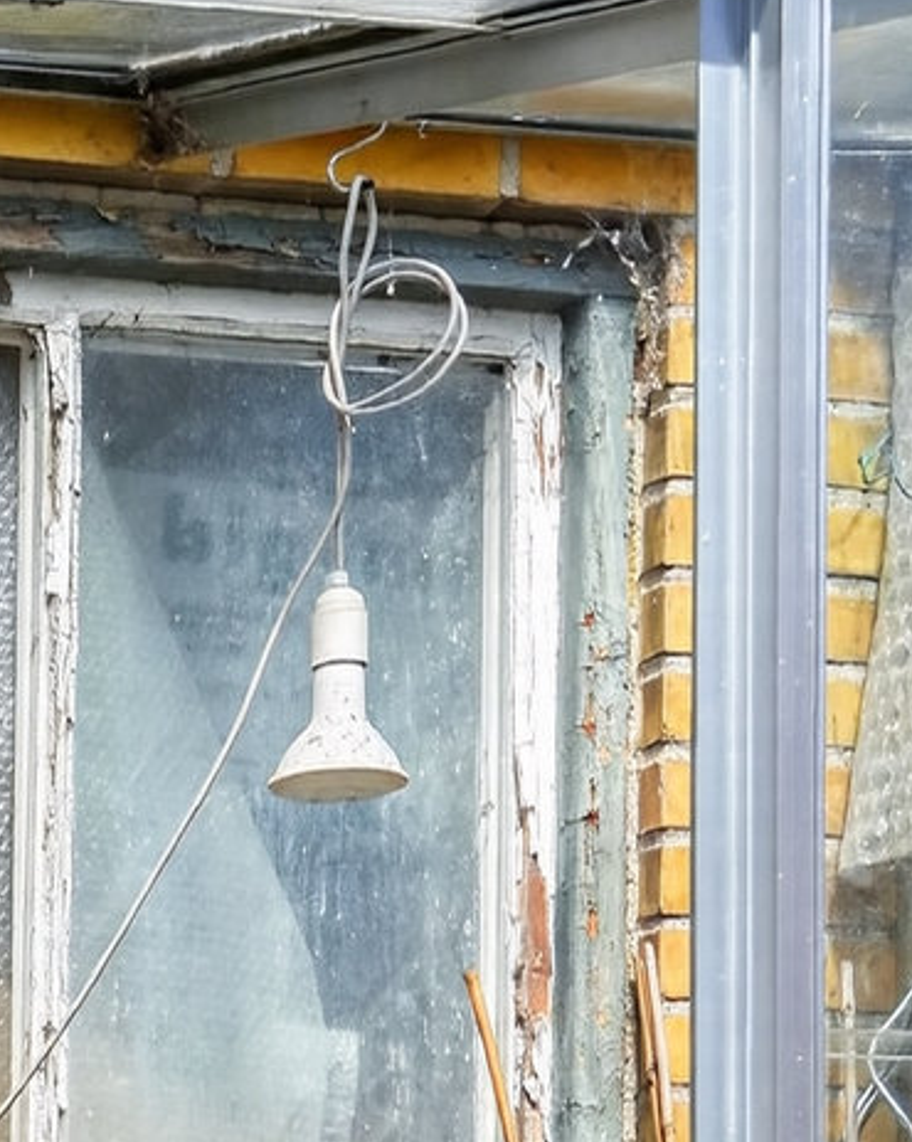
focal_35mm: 166
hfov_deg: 8.6
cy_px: 1976
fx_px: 5604
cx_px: -1161
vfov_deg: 11.0
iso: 400
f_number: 9
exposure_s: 1/160
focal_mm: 32
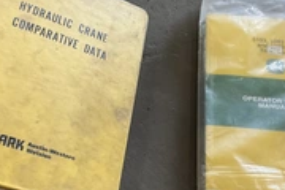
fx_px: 530
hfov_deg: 30.1
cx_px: 130
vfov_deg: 20.3
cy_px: 97
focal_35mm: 67
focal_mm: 3
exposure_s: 1/60
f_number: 1.8
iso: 125
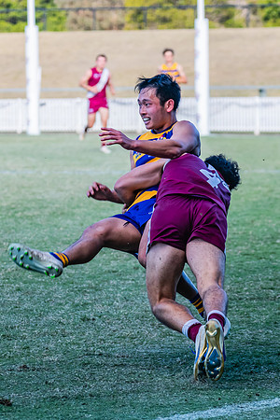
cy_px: 182
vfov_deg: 7.0
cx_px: 106
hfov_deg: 4.6
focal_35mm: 296
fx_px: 3455
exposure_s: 1/640
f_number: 7.1
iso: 800
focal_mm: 170
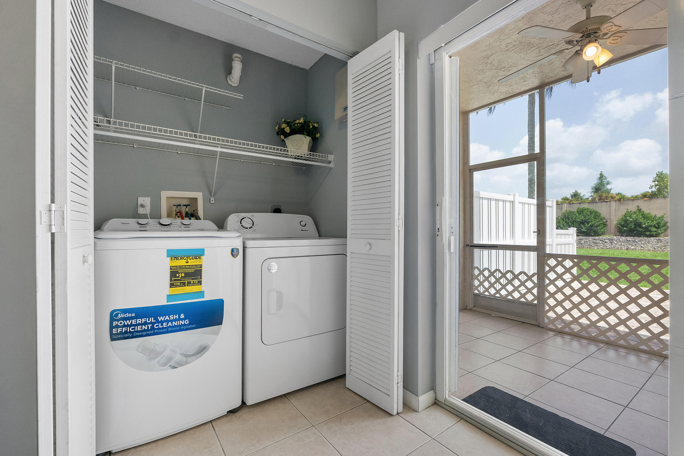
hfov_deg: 100.4
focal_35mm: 15
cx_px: 342
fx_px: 285
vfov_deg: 77.3
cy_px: 228
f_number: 8
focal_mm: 10
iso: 800
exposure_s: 1/100
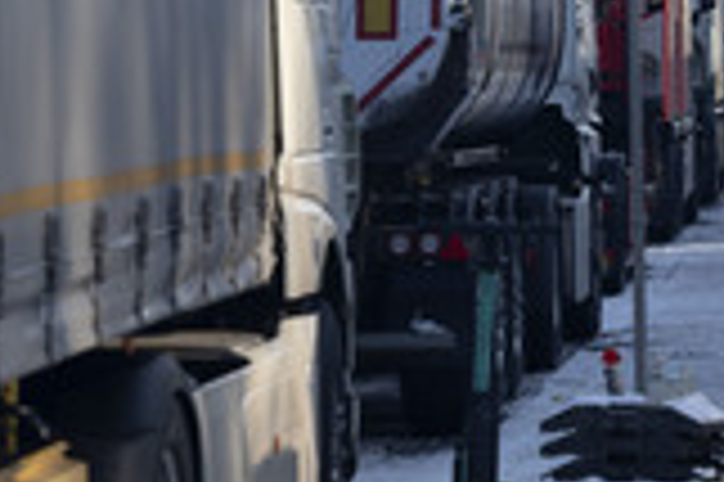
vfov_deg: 5.2
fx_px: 5304
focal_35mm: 264
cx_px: 839
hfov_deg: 7.7
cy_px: -50
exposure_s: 1/320
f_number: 5
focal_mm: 63.3
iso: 125
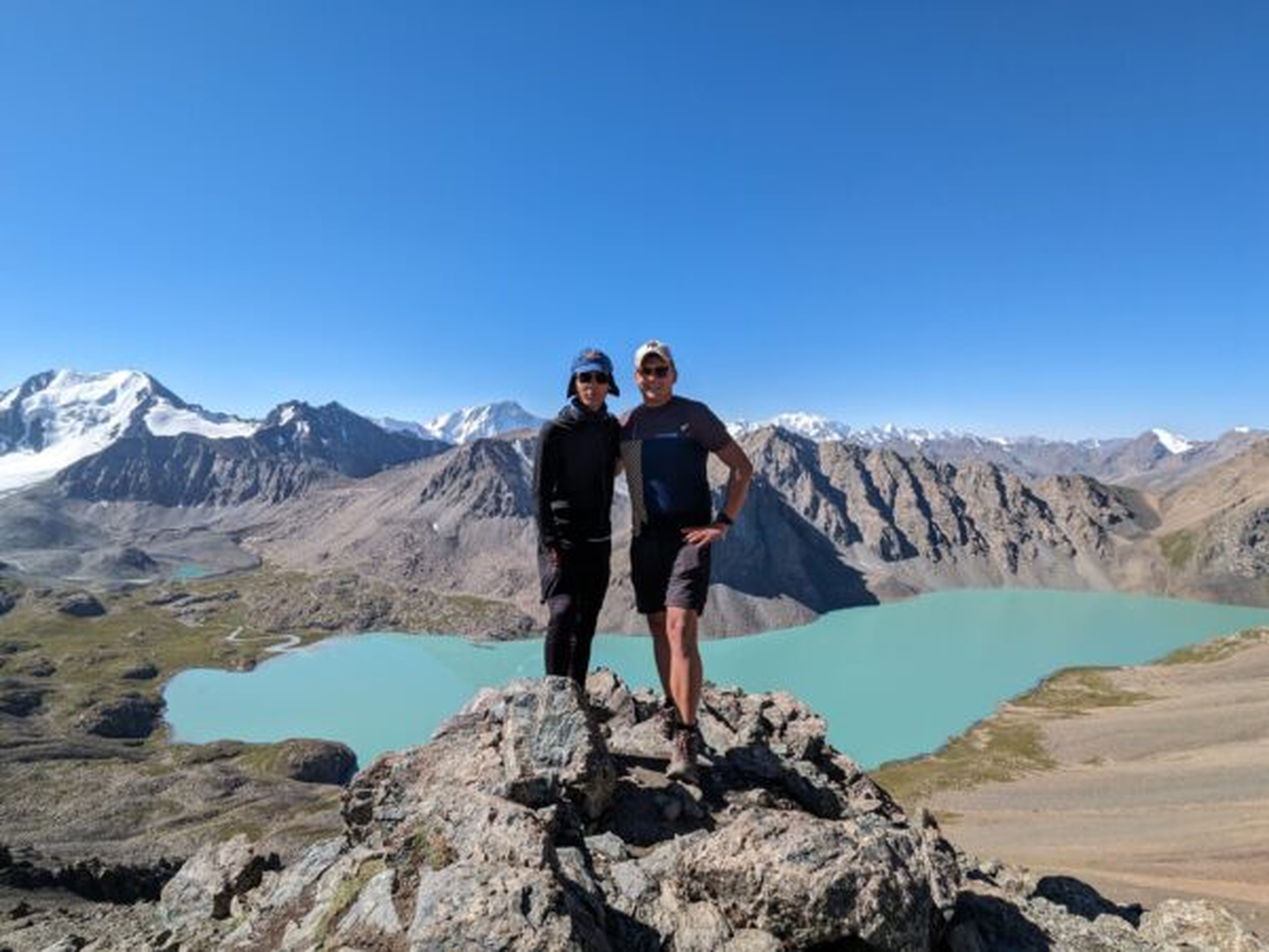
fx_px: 587
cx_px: 634
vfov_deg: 78.1
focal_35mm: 16
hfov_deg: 94.5
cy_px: 476
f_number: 2.2
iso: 47
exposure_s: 1/1385
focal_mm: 2.35
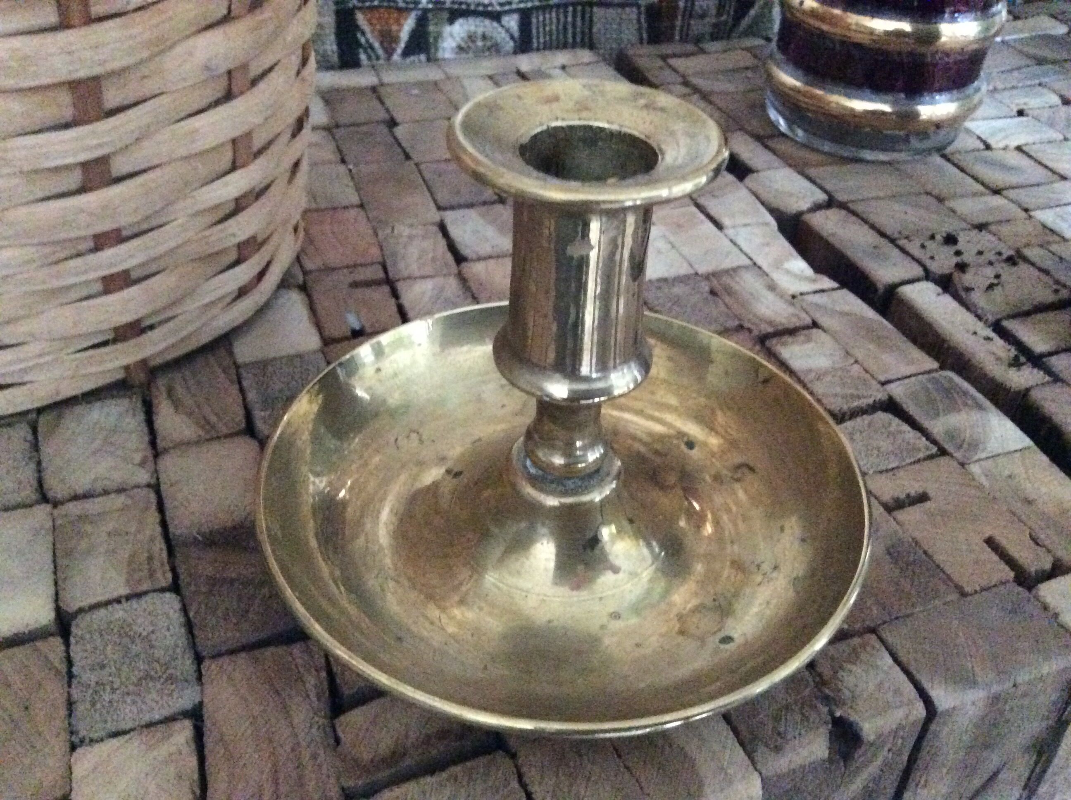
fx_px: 989
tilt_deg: -39.0
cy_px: 400
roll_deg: -0.8
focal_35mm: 32
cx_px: 536
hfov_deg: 56.9
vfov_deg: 44.1
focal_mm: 3.3
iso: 800
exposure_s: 1/17
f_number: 2.4
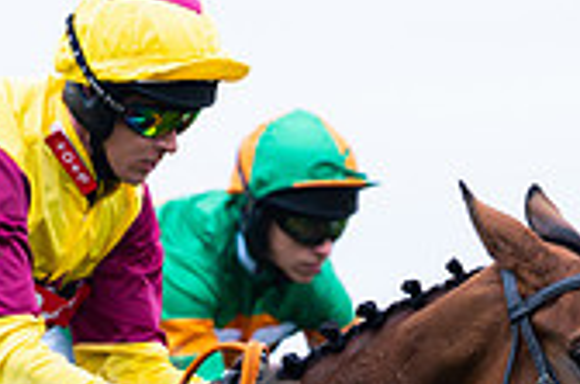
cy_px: 633
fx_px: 8065
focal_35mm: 502
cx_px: 93
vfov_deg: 2.7
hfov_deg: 4.1
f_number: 4
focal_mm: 145
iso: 800
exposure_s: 1/1000
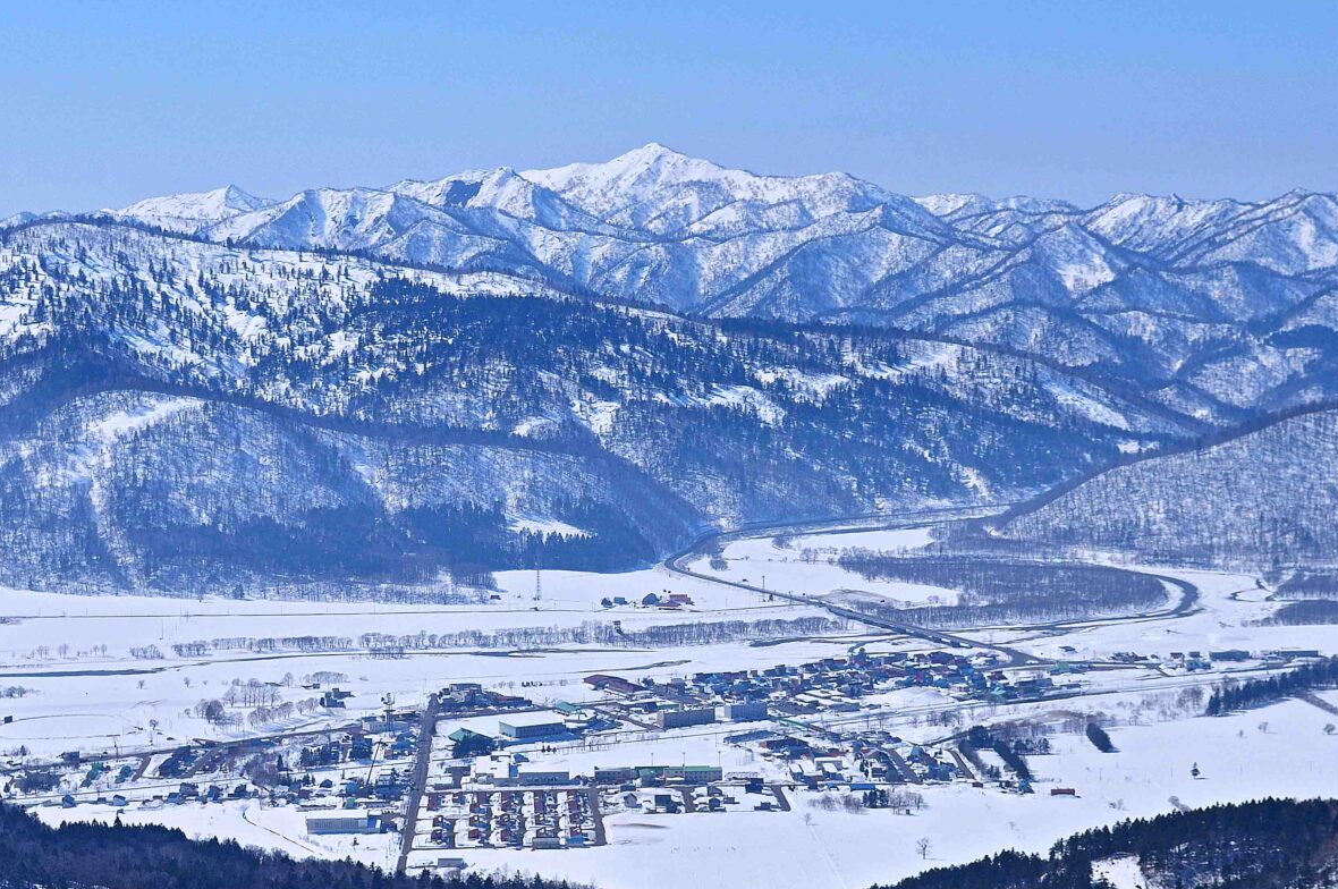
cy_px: 515
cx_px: 706
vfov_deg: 16.6
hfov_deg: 24.8
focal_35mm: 82
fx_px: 3044
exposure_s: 1/500
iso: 200
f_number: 11
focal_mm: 42
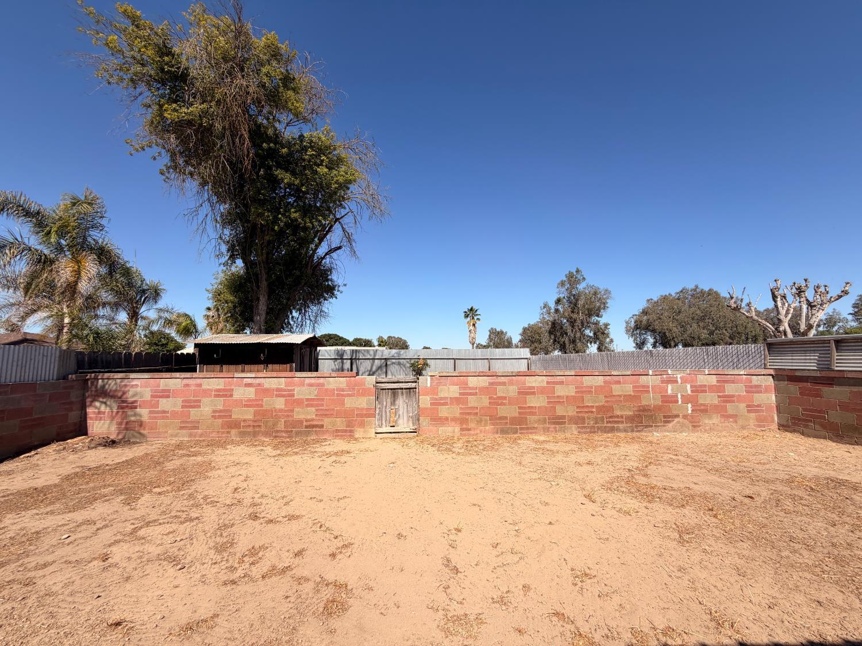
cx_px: 431
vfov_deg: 85.7
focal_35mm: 14
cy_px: 323
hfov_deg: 102.1
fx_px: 349
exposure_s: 1/985
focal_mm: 2.22
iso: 20
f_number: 2.2
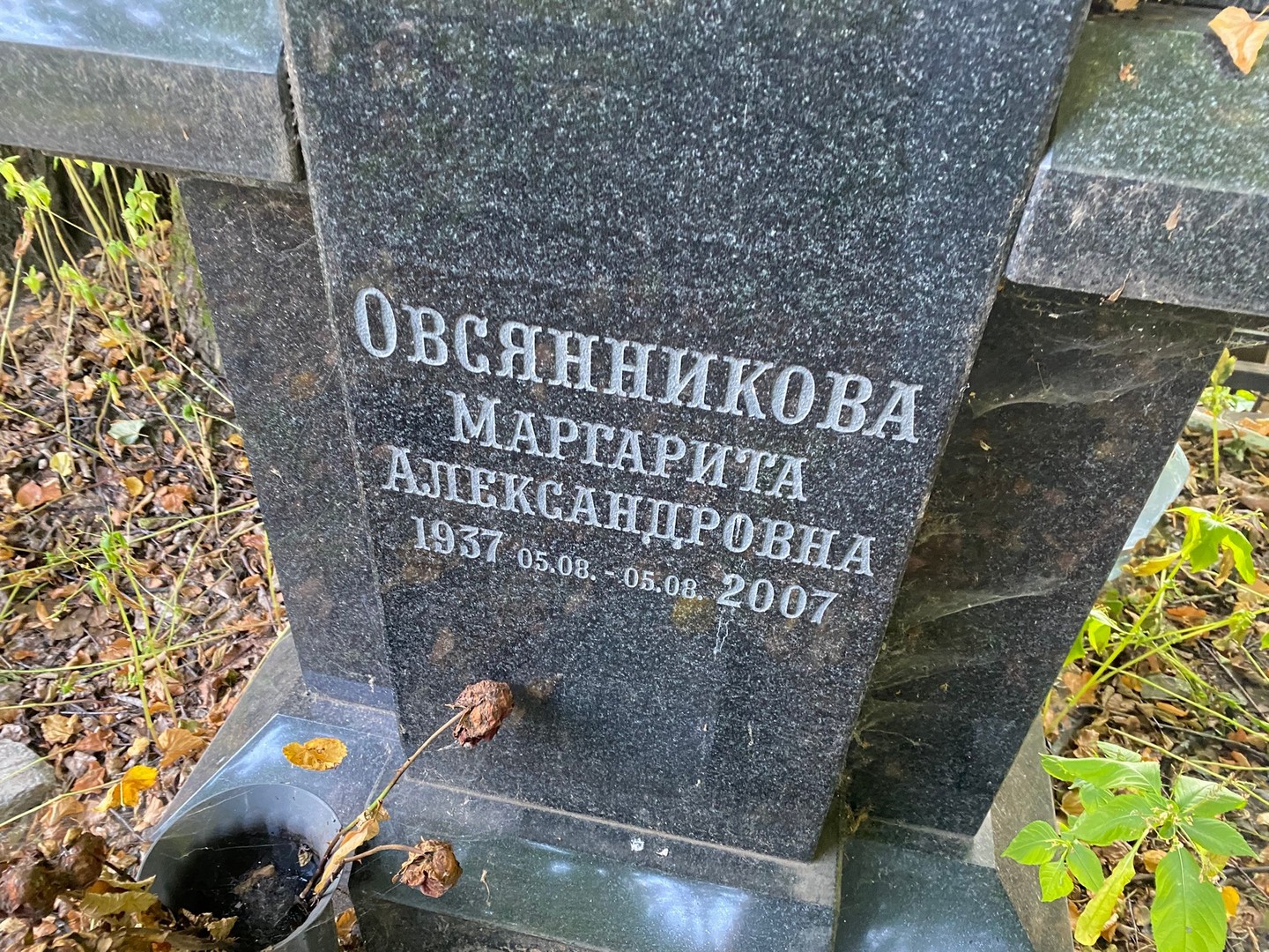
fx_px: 953
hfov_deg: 67.3
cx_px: 634
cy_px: 476
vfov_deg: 53.1
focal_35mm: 26
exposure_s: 1/60
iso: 400
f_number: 1.8
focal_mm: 4.25
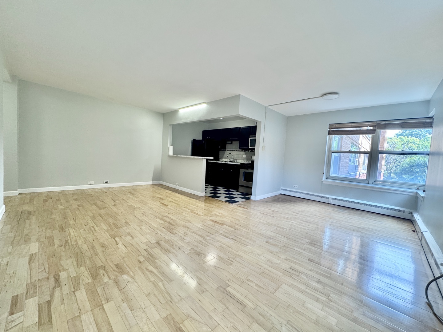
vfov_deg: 85.7
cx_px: 222
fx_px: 179
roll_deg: -3.9
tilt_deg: -3.3
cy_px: 166
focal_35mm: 14
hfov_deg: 102.1
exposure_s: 1/120
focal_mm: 2.22
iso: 200
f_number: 2.2
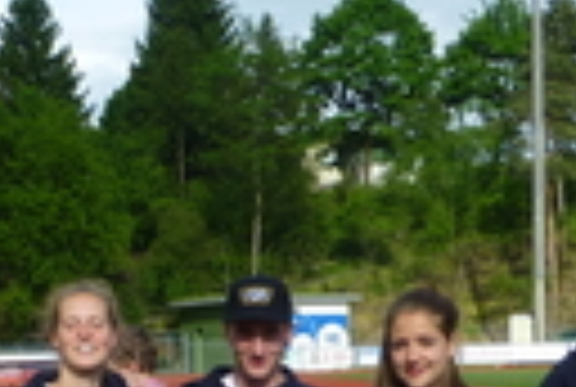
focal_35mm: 105
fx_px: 1684
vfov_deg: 12.9
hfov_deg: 19.2
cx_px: 94
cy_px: 412
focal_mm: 4.3
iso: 100
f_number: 4
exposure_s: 1/640
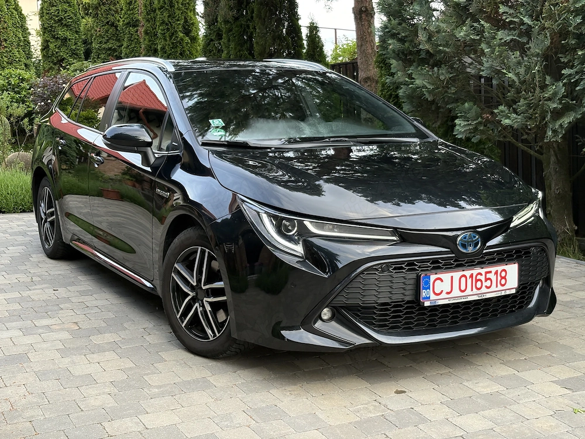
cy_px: 220
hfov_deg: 36.8
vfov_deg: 28.0
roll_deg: +3.7
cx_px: 292
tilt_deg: -7.0
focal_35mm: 52
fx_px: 879
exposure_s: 1/120
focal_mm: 5.96
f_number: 1.6
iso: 80
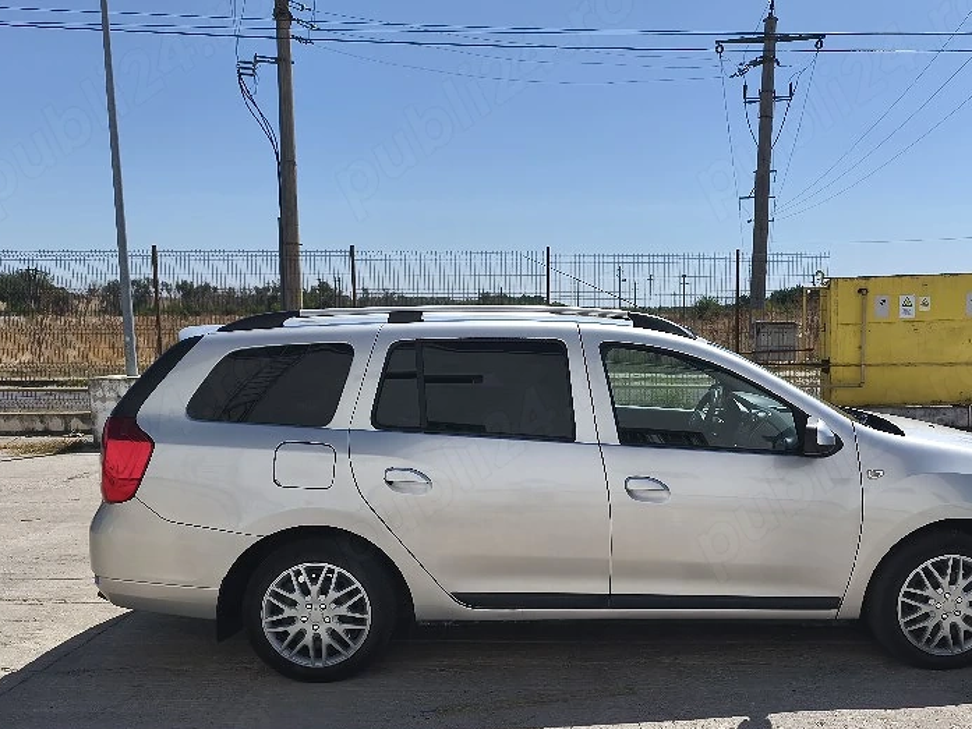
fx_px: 927
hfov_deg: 55.0
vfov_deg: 42.6
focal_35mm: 33
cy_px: 466
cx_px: 576
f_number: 1.65
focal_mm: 6.14
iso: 50
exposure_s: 1/1250
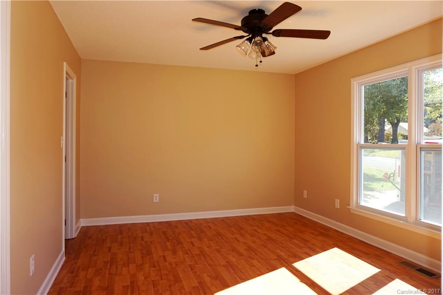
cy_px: 148
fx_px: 295
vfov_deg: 53.1
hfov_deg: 73.8
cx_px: 222
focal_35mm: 24
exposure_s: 1/160
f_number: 4
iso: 125
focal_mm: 16
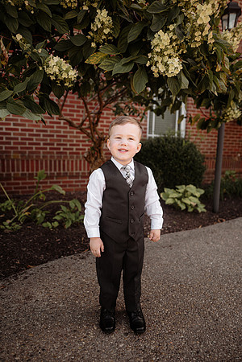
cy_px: 181
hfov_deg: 53.1
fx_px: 242
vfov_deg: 73.7
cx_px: 121
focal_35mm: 24
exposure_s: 1/500
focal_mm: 24
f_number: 2.2
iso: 125
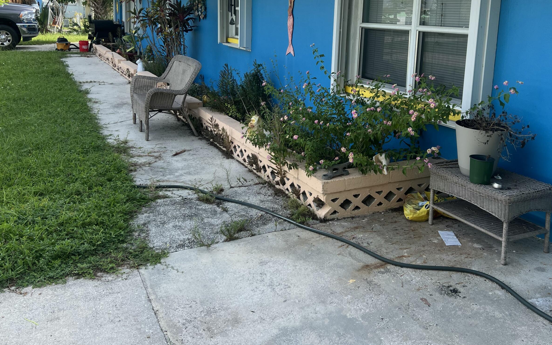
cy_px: 106
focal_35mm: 35
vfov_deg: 35.8
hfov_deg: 55.2
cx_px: 305
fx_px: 527
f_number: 1.5
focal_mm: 5.7
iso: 50
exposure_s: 1/1058
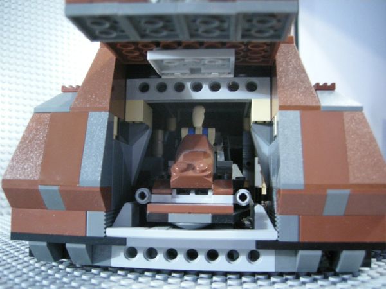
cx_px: 193
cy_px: 144
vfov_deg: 39.7
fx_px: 401
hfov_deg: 51.4
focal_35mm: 36
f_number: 2.7
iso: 400
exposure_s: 1/10.4
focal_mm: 7.5
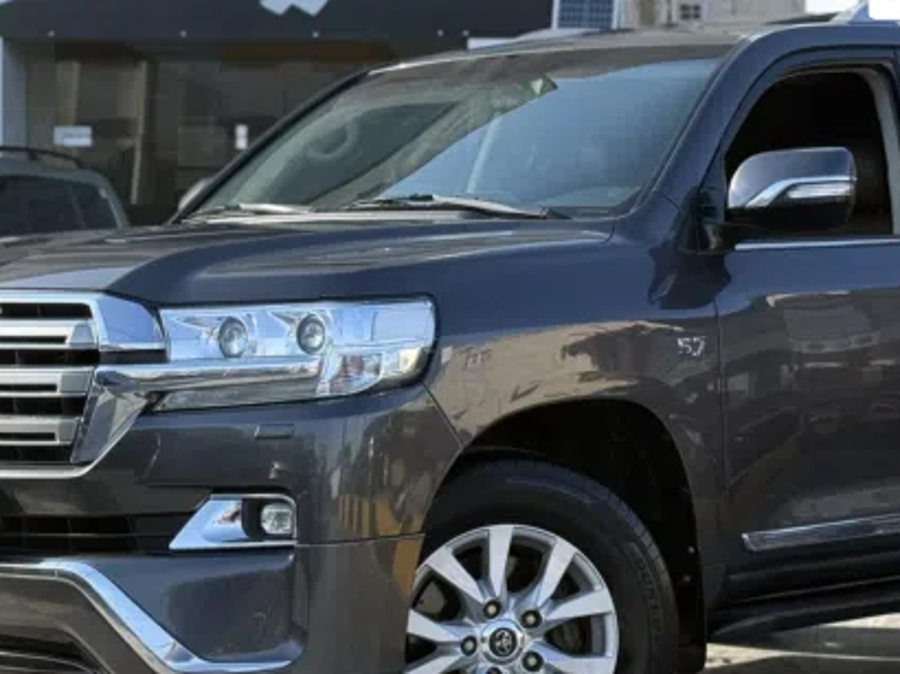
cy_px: 336
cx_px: 538
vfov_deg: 19.6
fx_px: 1949
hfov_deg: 26.0
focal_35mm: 75
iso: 80
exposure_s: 1/1222
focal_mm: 6.76
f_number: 1.78
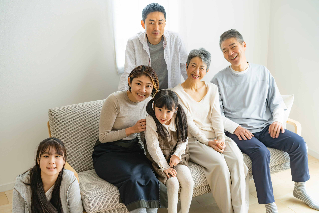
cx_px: 160
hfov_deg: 36.2
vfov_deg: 24.6
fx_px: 487
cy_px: 106
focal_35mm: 55
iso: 640
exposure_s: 1/50
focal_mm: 55
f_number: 4.5
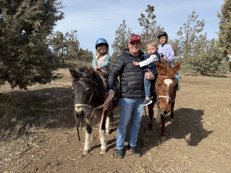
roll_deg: -2.2
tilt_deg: -7.7
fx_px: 160
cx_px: 116
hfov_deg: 71.6
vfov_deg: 56.8
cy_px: 86
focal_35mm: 24
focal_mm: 6.76
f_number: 1.78
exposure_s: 1/3953
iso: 80
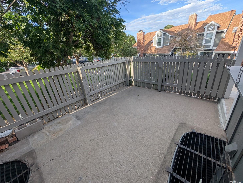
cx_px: 125
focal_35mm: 13
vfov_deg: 90.0
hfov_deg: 106.1
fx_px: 91
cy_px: 87
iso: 54
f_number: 1.7
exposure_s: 1/1300
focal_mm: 2.02
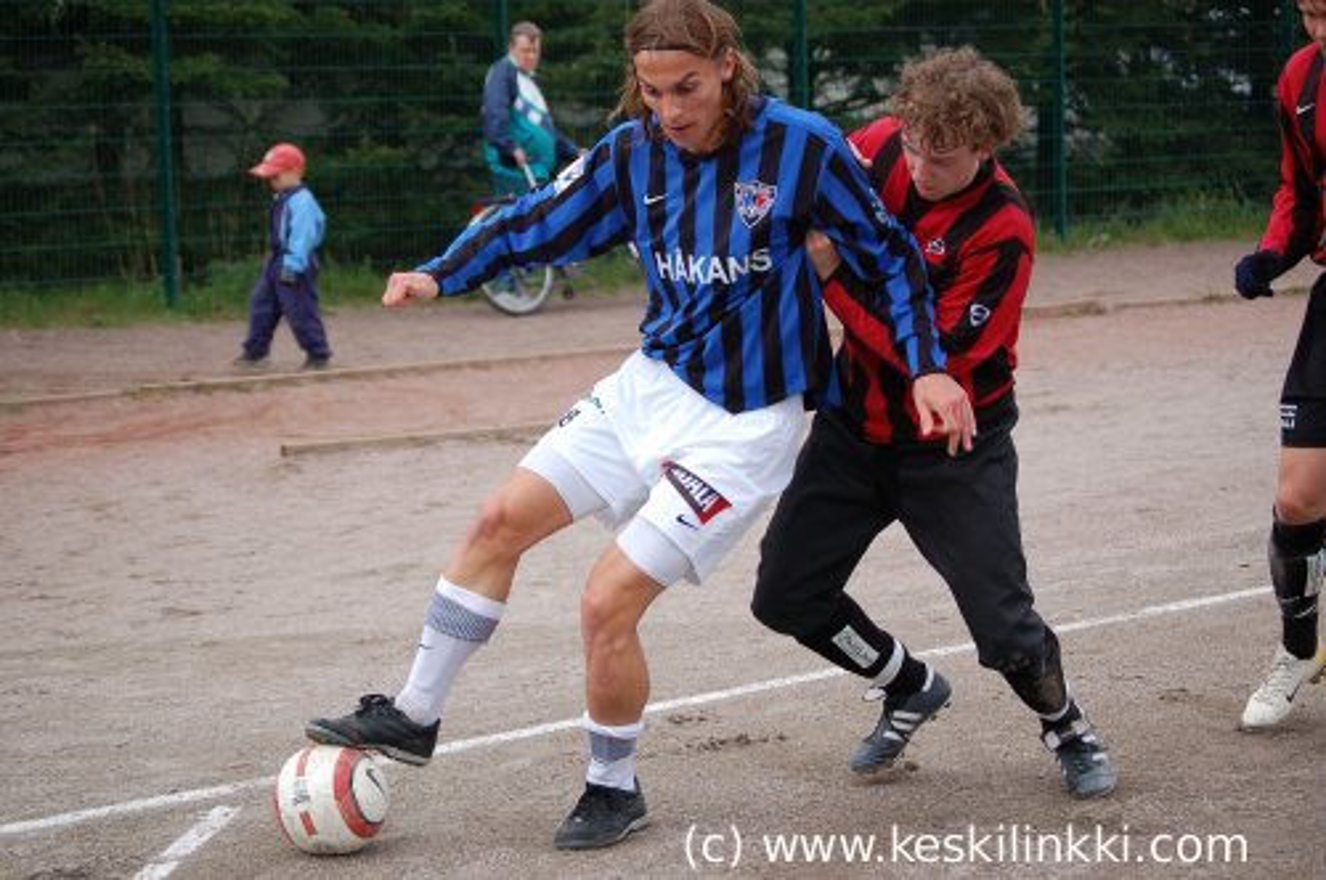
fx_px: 3035
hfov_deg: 24.6
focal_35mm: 82
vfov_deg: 16.5
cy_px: 440
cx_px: 663
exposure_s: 1/1000
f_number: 4
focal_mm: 55
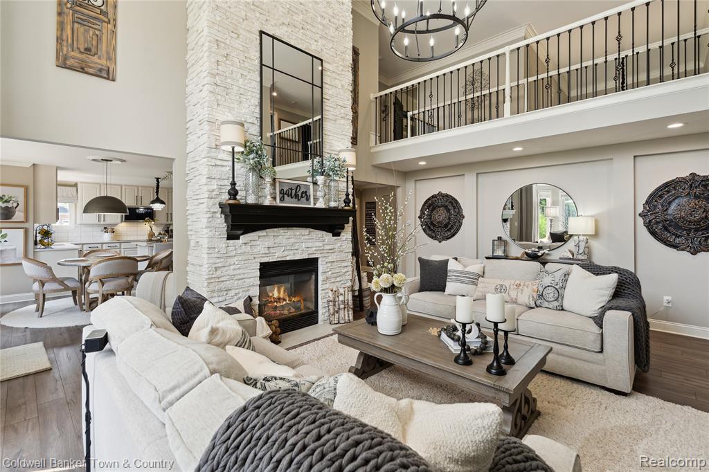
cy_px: 236
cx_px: 354
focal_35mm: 16
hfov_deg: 96.8
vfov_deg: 73.7
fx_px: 315
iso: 400
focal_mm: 16
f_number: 8
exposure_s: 1/40
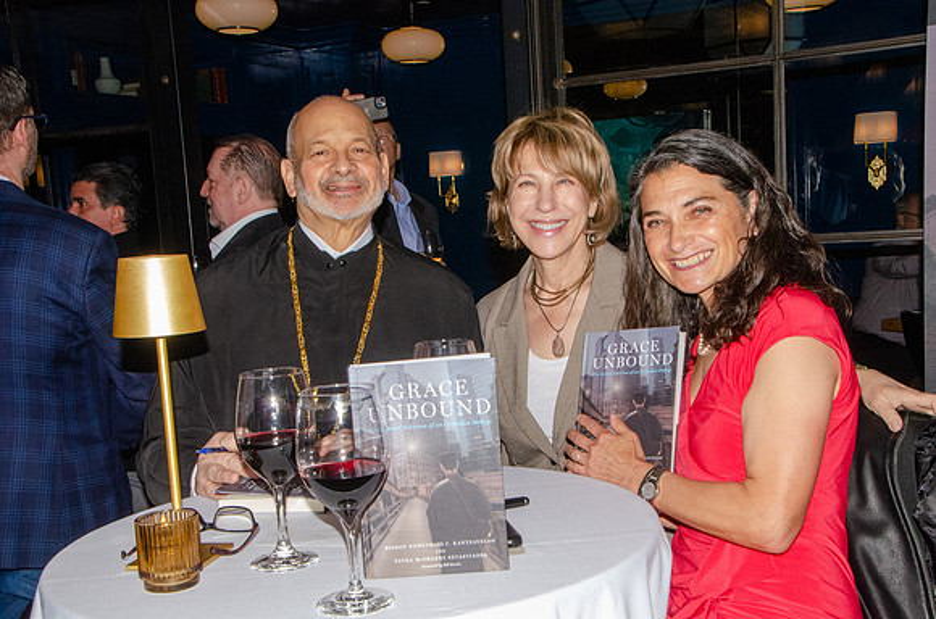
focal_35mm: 46
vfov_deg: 28.8
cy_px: 310
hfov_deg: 42.4
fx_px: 1206
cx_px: 468
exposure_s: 1/200
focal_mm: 31
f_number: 20
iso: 2500
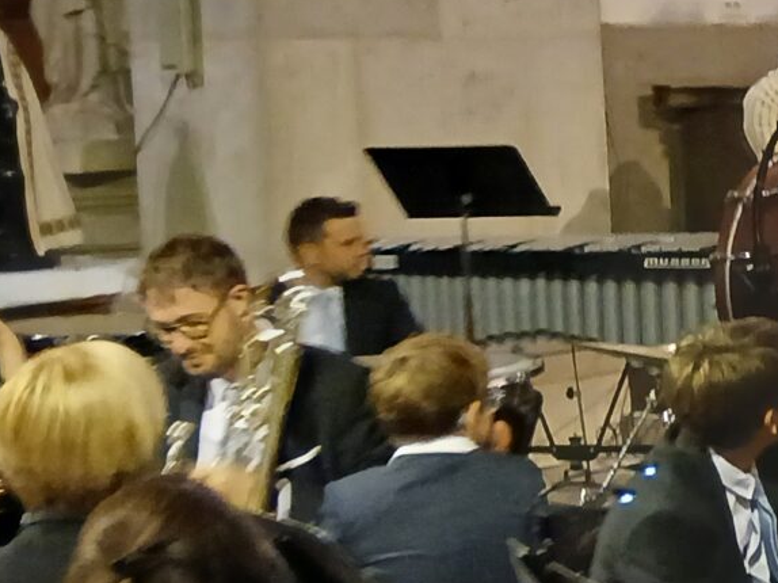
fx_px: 2606
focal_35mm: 116
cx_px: 1709
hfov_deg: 13.6
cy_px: 263
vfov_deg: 12.8
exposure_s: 1/25
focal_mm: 3.98
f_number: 1.8
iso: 320
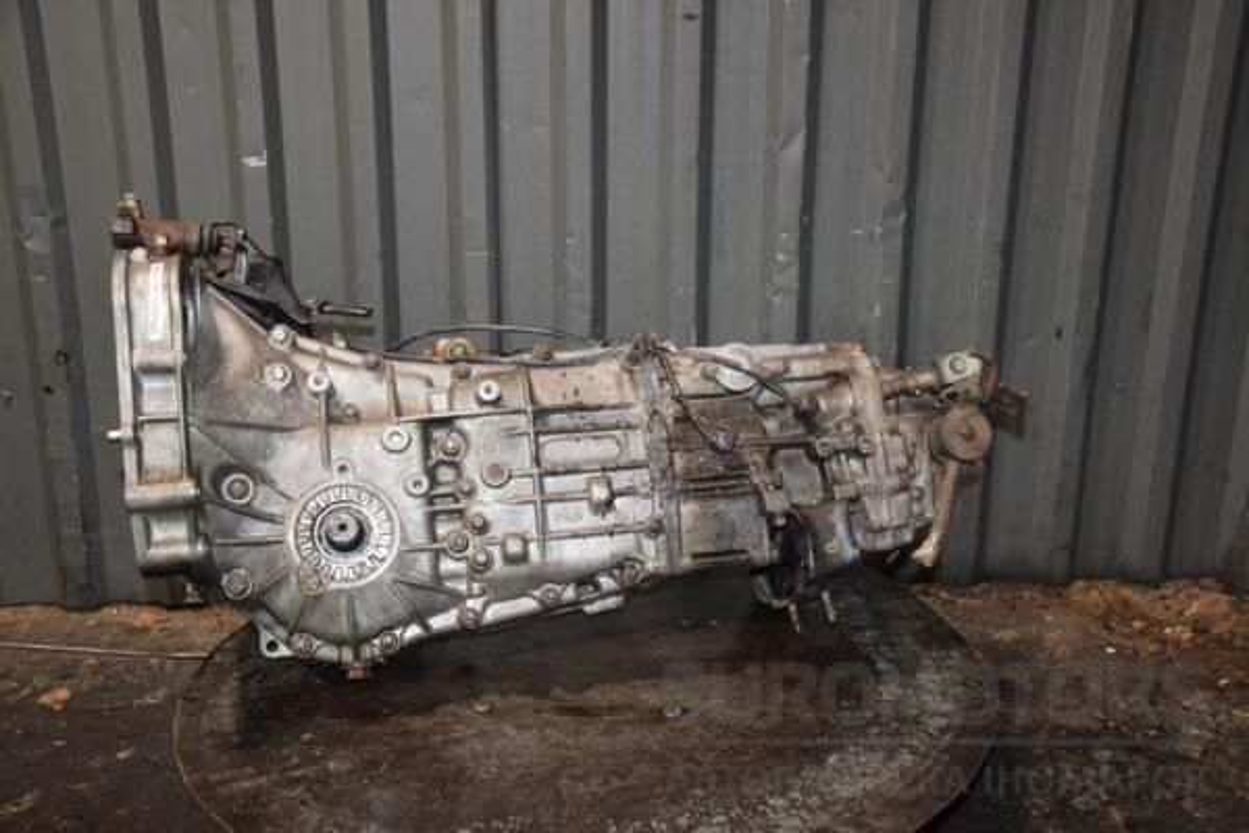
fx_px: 1457
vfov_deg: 31.9
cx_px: 624
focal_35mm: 42
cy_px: 416
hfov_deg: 46.4
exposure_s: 1/60
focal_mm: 28
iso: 800
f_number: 5
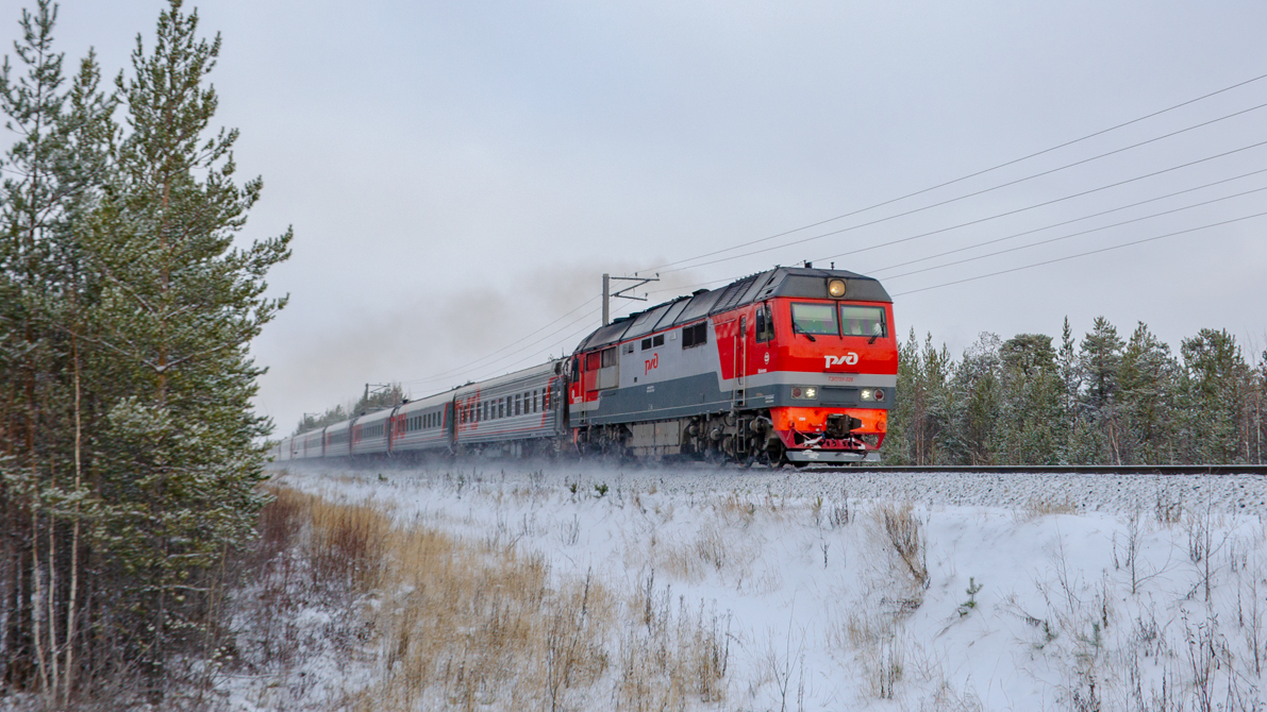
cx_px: 632
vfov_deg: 33.7
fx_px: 1176
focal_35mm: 35
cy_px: 336
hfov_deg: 56.6
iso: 400
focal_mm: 22
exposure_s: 1/320
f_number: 9
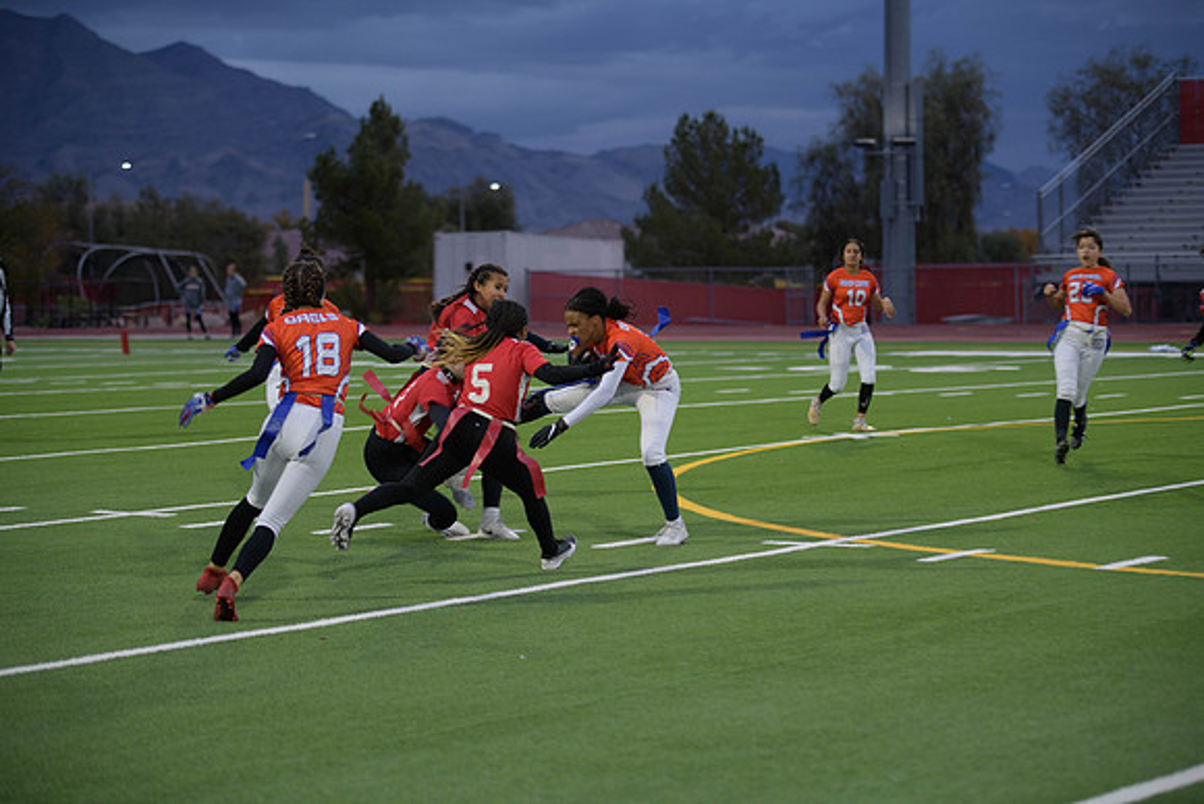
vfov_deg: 13.7
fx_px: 3345
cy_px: 402
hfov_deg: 20.4
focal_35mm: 100
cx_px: 602
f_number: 2.8
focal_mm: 100
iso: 360
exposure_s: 1/200
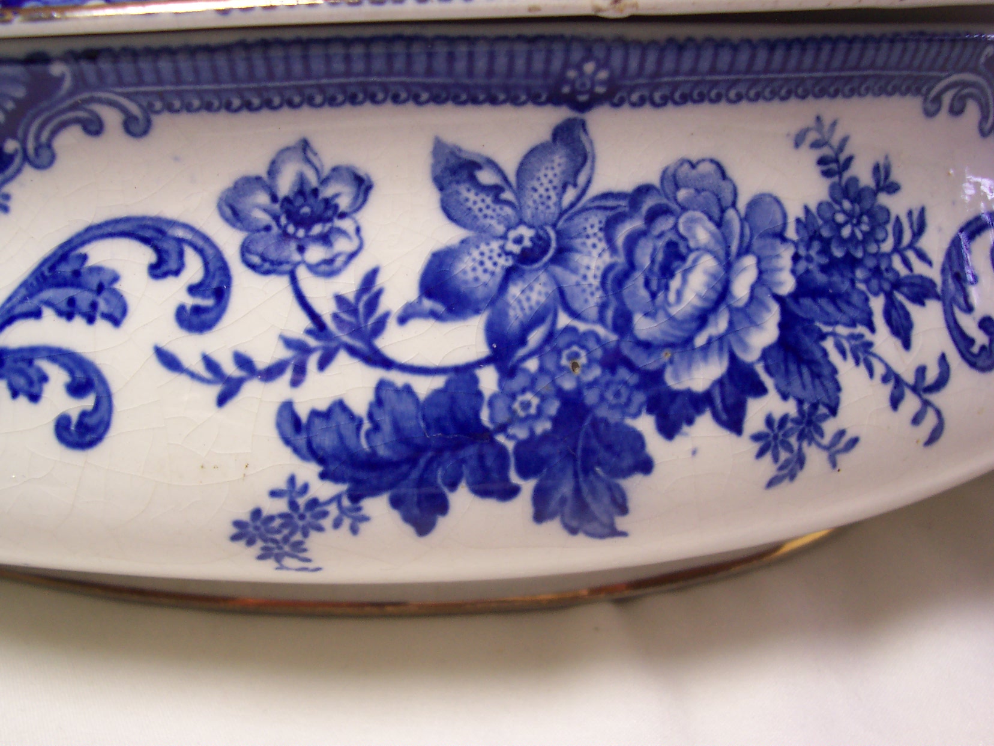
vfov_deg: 38.7
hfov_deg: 50.1
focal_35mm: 37
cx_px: 497
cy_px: 373
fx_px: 1062
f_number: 2.8
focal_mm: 5.6
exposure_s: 1/30
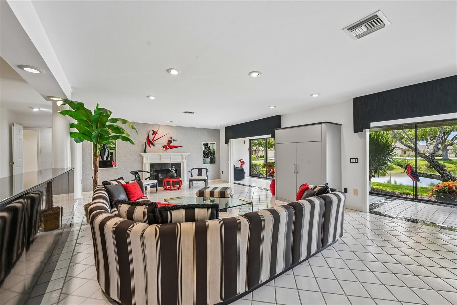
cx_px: 228
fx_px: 178
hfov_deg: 104.3
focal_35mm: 14
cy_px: 152
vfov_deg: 81.2
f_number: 8
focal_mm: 14
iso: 400
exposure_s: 1/60
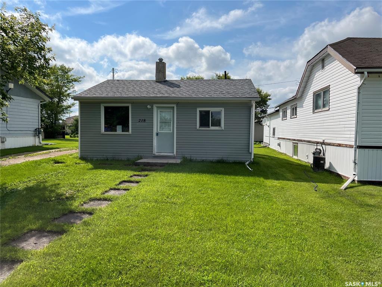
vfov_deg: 53.1
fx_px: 287
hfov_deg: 67.3
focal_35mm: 26
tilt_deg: -2.8
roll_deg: +0.0
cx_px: 191
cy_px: 144
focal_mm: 5.1
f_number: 1.6
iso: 50
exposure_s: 1/6897
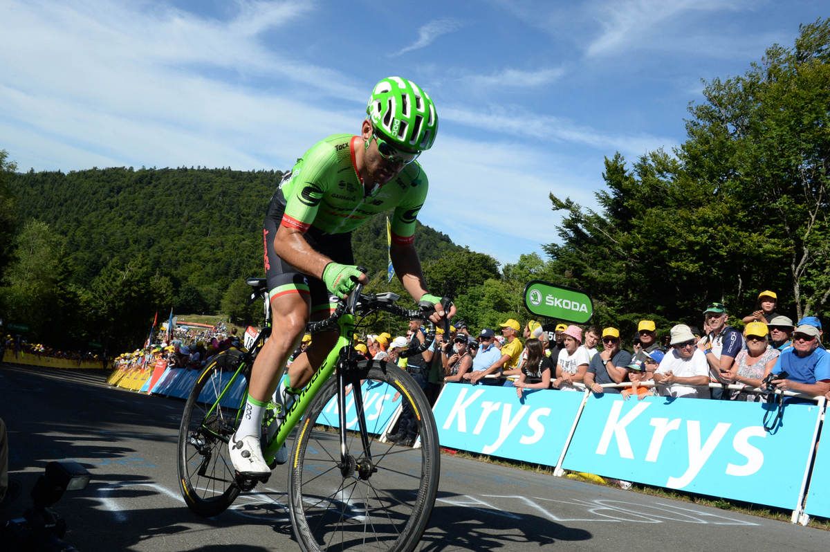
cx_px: 415
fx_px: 737
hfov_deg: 58.8
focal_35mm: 32
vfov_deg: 41.0
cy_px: 276
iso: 1000
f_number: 16
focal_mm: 32
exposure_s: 1/500
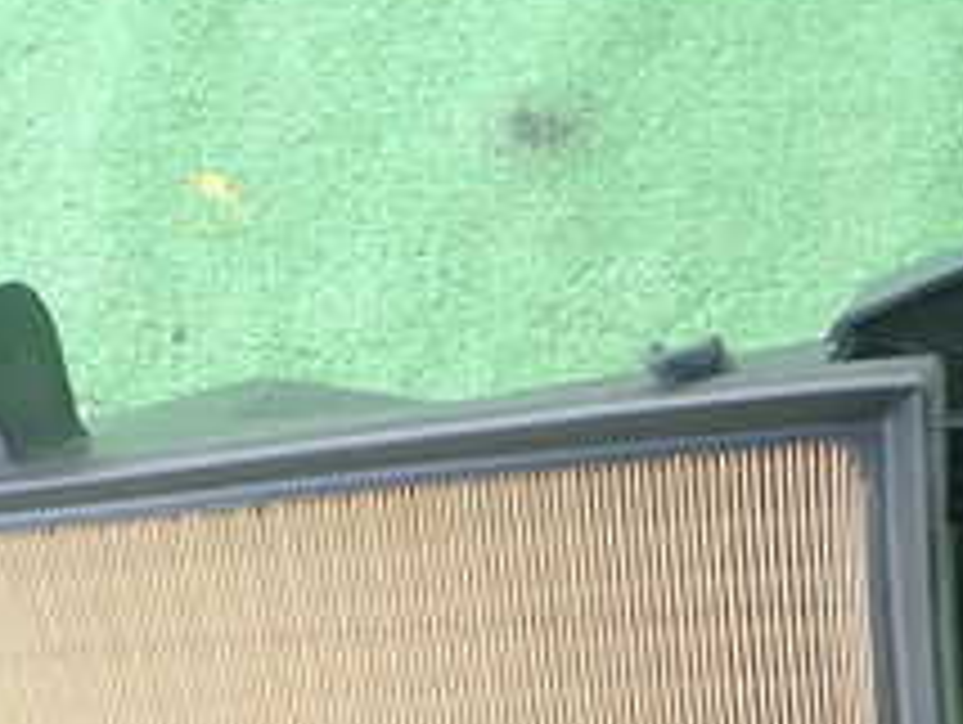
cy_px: 764
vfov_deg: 20.2
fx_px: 1950
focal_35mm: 70
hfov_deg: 26.7
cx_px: 81
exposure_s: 1/30
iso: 200
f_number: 2
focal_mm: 4.5
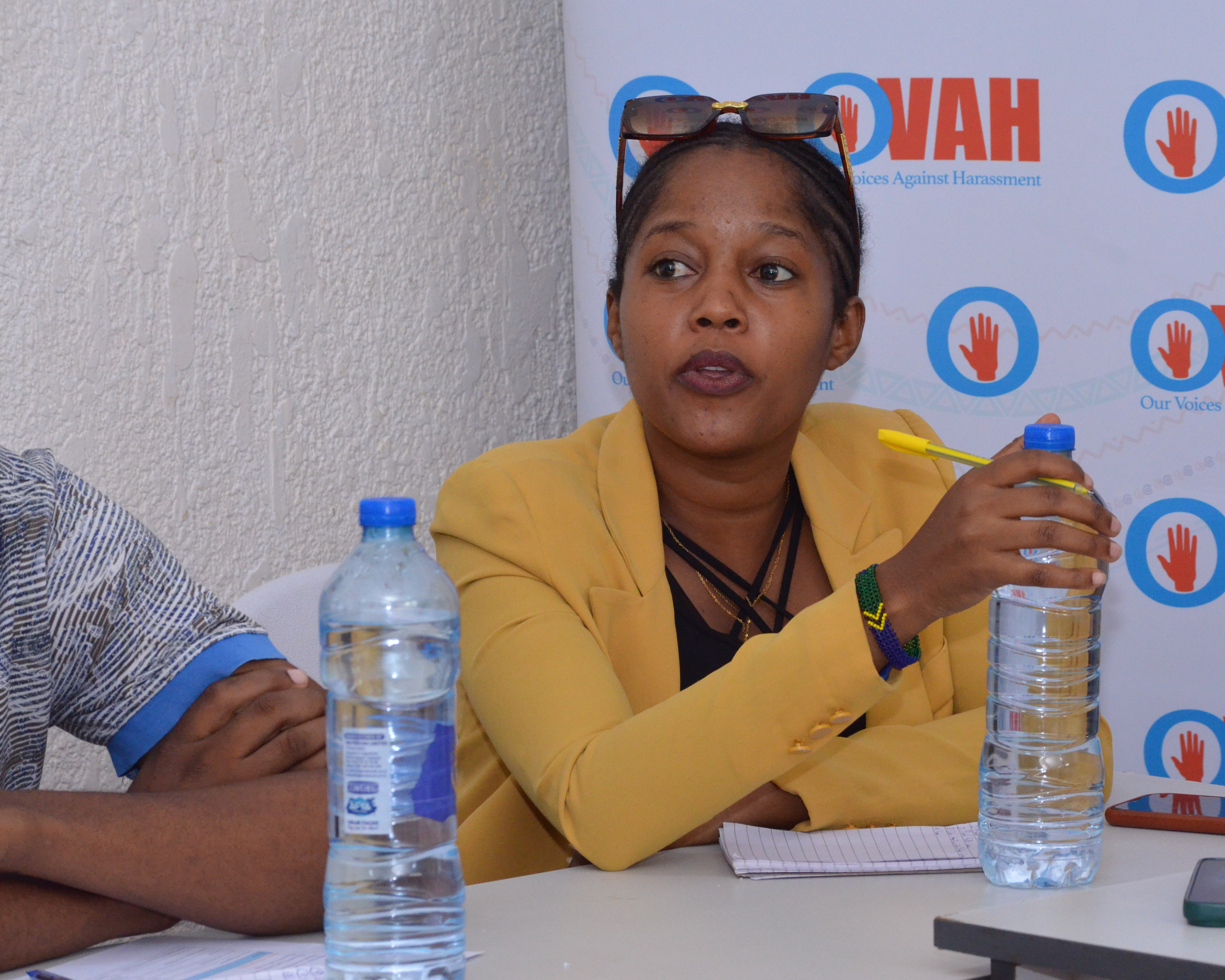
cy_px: 488
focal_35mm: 174
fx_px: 6308
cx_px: 736
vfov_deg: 8.9
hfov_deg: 11.1
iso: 2500
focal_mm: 102
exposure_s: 1/250
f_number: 10
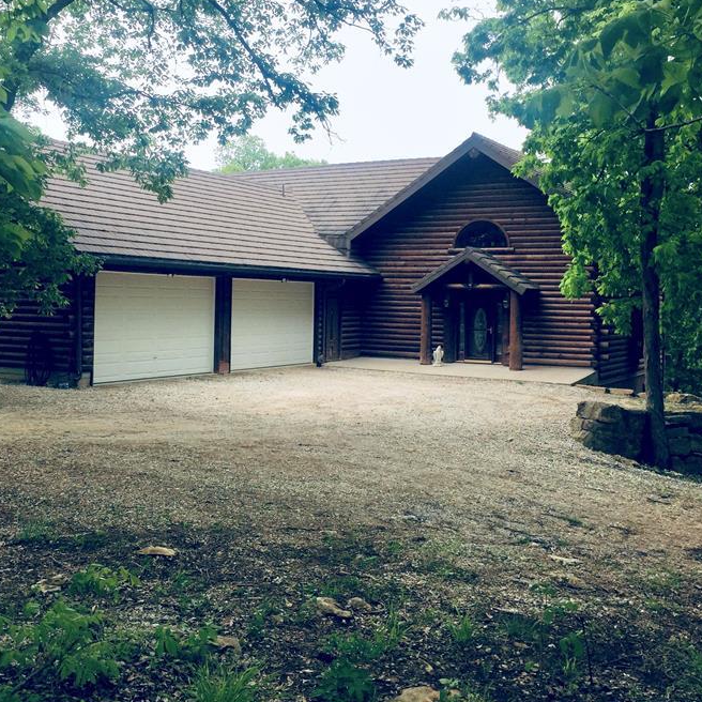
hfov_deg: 41.7
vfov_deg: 41.8
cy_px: 300
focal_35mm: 40
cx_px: 286
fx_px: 918
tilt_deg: -1.8
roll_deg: -1.4
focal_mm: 4.15
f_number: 2.2
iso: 32
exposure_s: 1/682
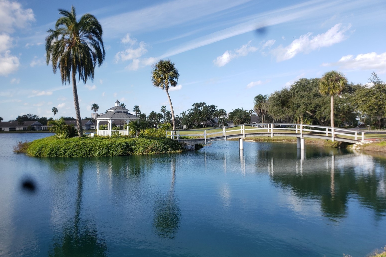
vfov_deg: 46.4
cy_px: 129
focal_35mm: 28
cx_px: 191
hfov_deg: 65.5
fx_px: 300
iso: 50
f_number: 2.4
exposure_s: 1/900
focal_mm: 4.3
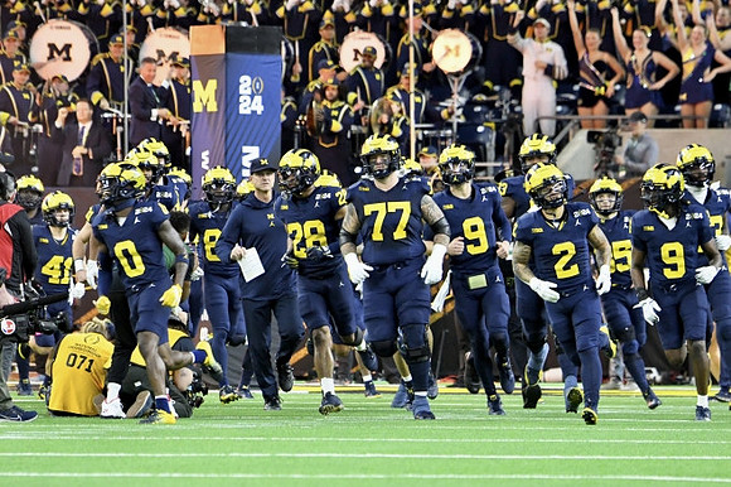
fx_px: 7914
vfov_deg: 3.5
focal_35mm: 390
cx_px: 366
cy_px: 244
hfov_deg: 5.3
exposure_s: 1/500
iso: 6400
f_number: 5.6
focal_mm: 260
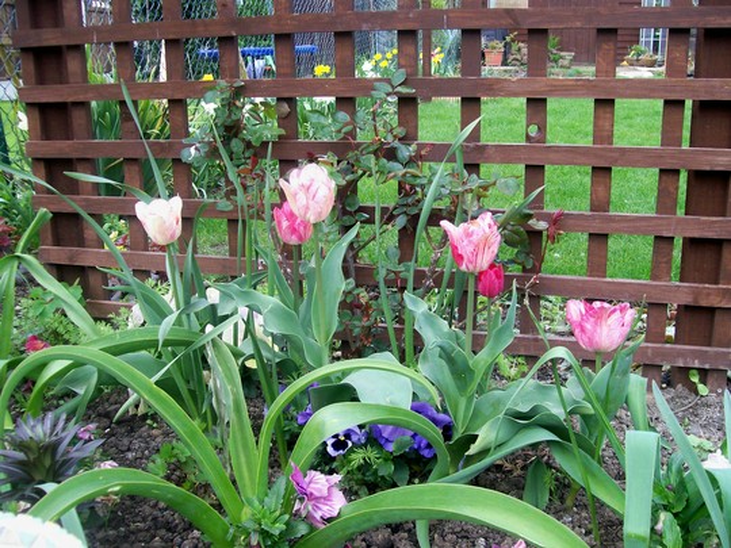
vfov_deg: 39.7
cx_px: 366
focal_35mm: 36
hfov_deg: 51.4
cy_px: 274
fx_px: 760
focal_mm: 6
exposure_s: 1/244
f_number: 2.7
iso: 80
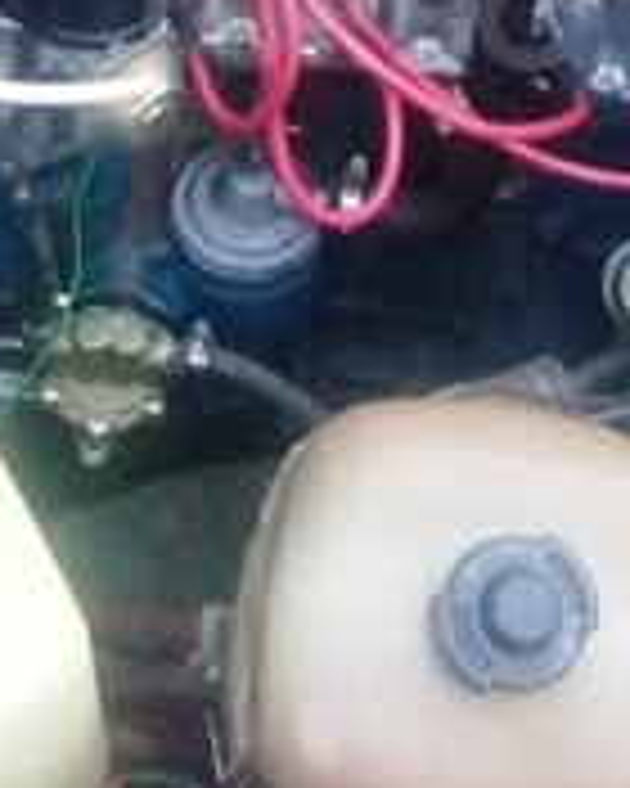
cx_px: 464
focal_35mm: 86
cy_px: 18
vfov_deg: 21.5
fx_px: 2004
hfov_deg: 17.8
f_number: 2.2
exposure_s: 1/33
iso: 160
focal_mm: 3.3
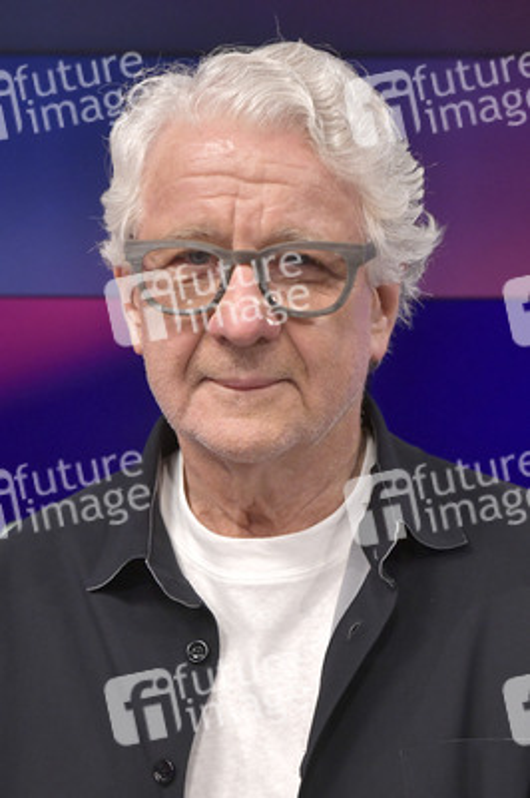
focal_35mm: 48
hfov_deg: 28.0
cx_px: 265
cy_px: 399
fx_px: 1062
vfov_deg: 41.1
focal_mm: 48
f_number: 6.3
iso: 2500
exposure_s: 1/250
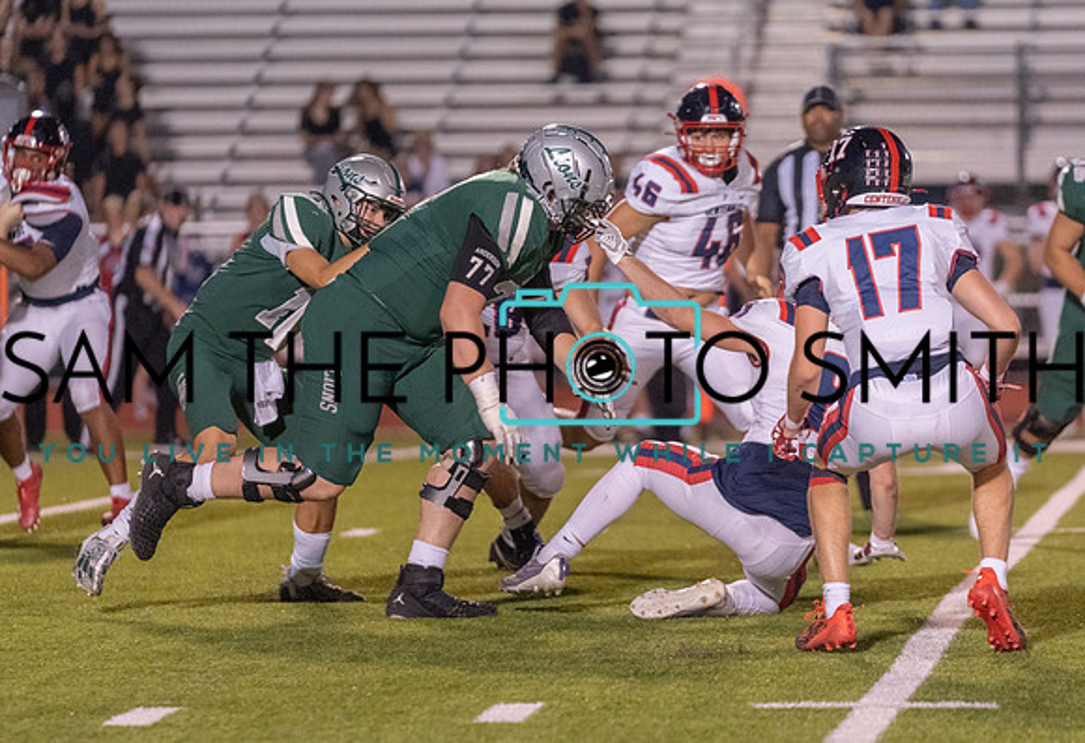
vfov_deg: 5.2
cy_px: 411
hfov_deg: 7.6
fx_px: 8114
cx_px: 607
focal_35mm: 267
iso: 5000
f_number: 2.8
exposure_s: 1/1000
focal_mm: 200
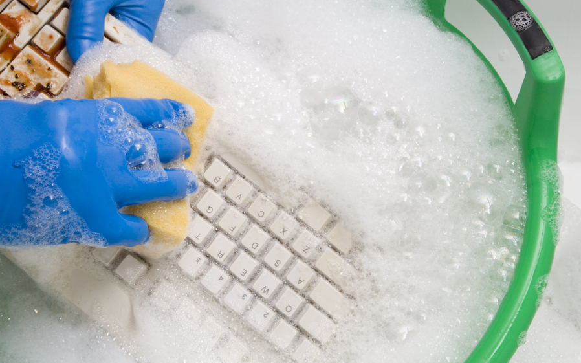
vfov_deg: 20.3
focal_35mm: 64
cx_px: 255
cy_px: 126
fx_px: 1013
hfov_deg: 32.0
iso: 100
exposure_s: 1/60
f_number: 9
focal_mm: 30
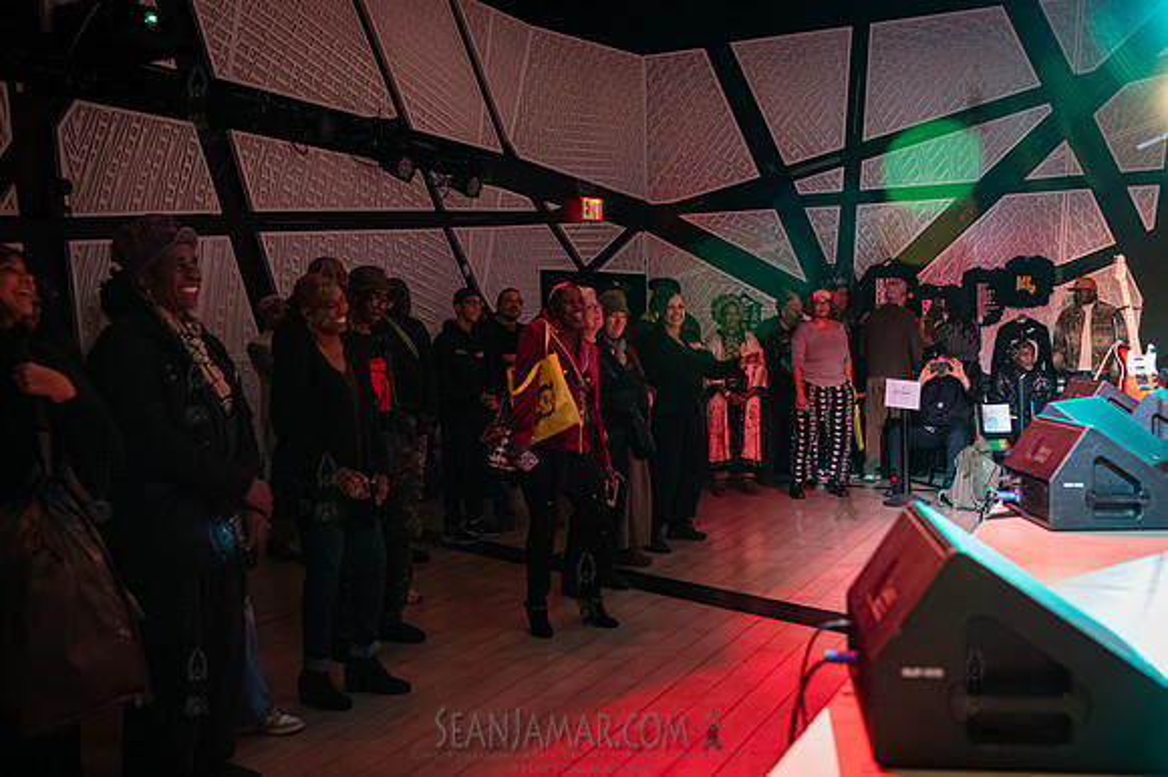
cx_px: 584
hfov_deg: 54.5
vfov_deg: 37.8
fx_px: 1135
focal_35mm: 35
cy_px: 388
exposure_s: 1/160
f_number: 3.2
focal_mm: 35
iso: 10000
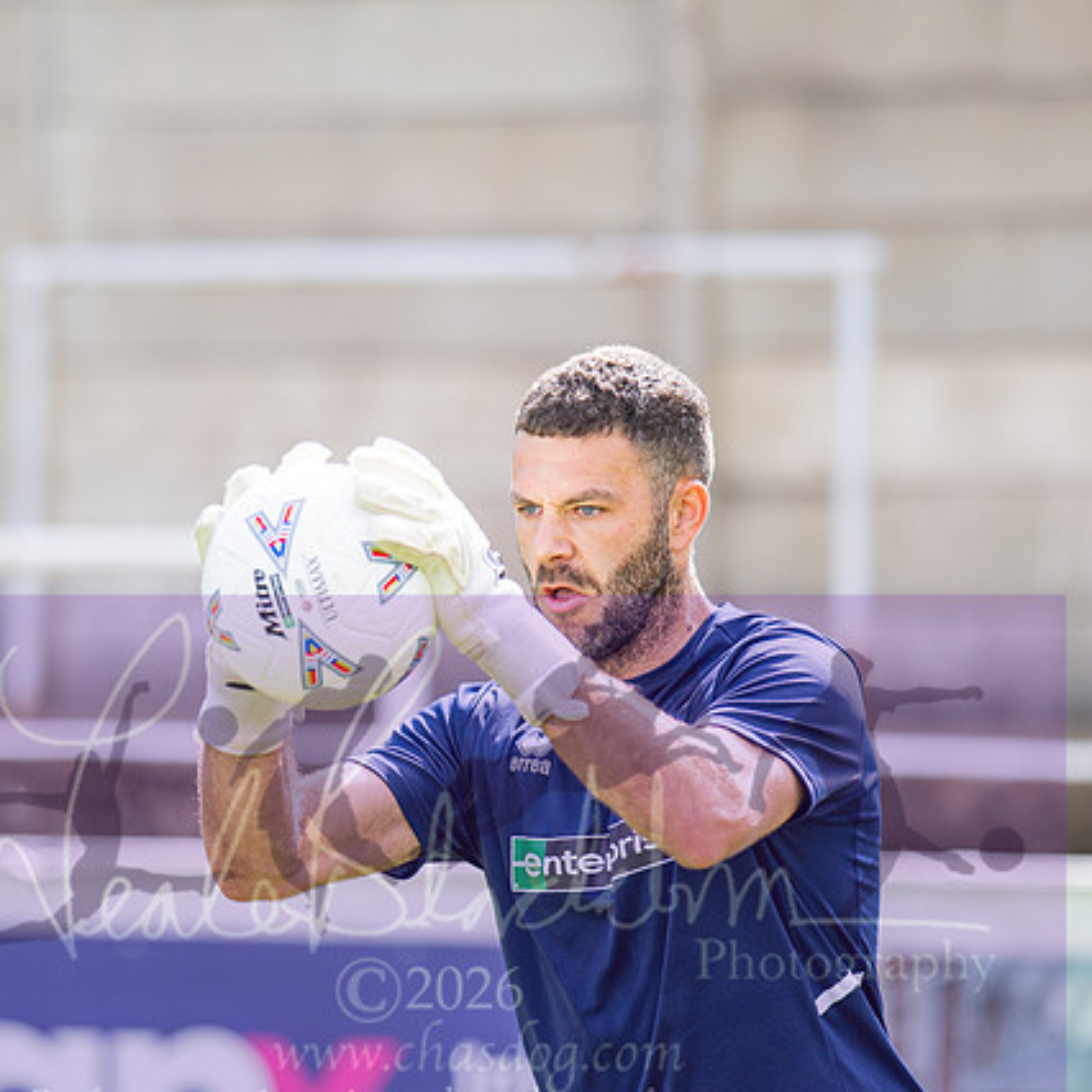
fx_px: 9708
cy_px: 567
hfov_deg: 6.4
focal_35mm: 272
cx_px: 325
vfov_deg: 6.4
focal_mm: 135
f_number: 1.8
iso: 80
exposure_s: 1/1250
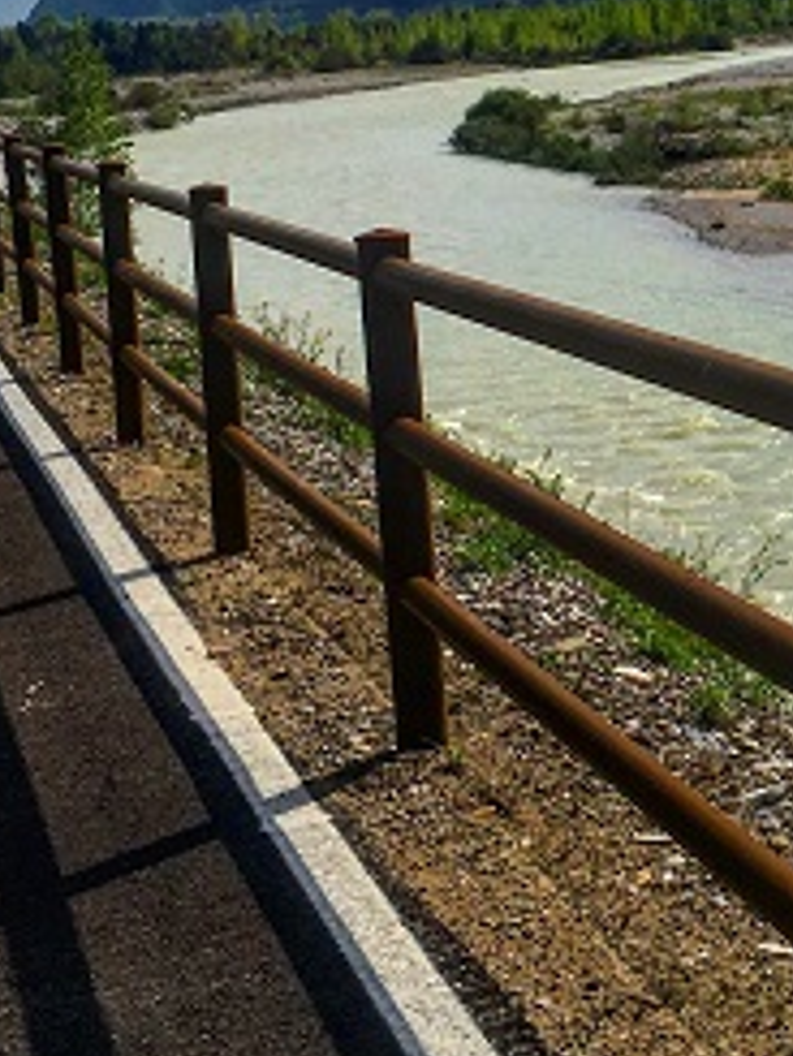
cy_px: 246
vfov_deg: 24.7
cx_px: 875
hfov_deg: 18.2
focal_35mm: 78
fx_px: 2380
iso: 25
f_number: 2.2
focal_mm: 4.15
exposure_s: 1/3205
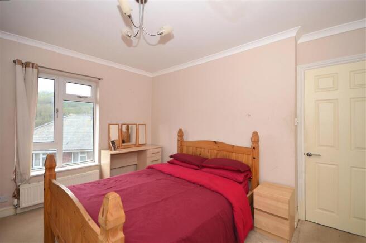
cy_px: 122
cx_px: 183
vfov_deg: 77.1
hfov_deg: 100.5
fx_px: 152
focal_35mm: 15
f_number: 6.3
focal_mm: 10
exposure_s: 1/160
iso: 200
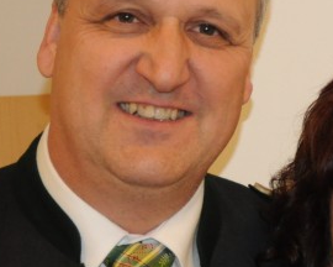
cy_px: 197
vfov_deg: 7.3
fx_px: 2099
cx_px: 278
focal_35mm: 213
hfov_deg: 9.0
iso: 1000
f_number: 4.5
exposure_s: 1/50
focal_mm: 40
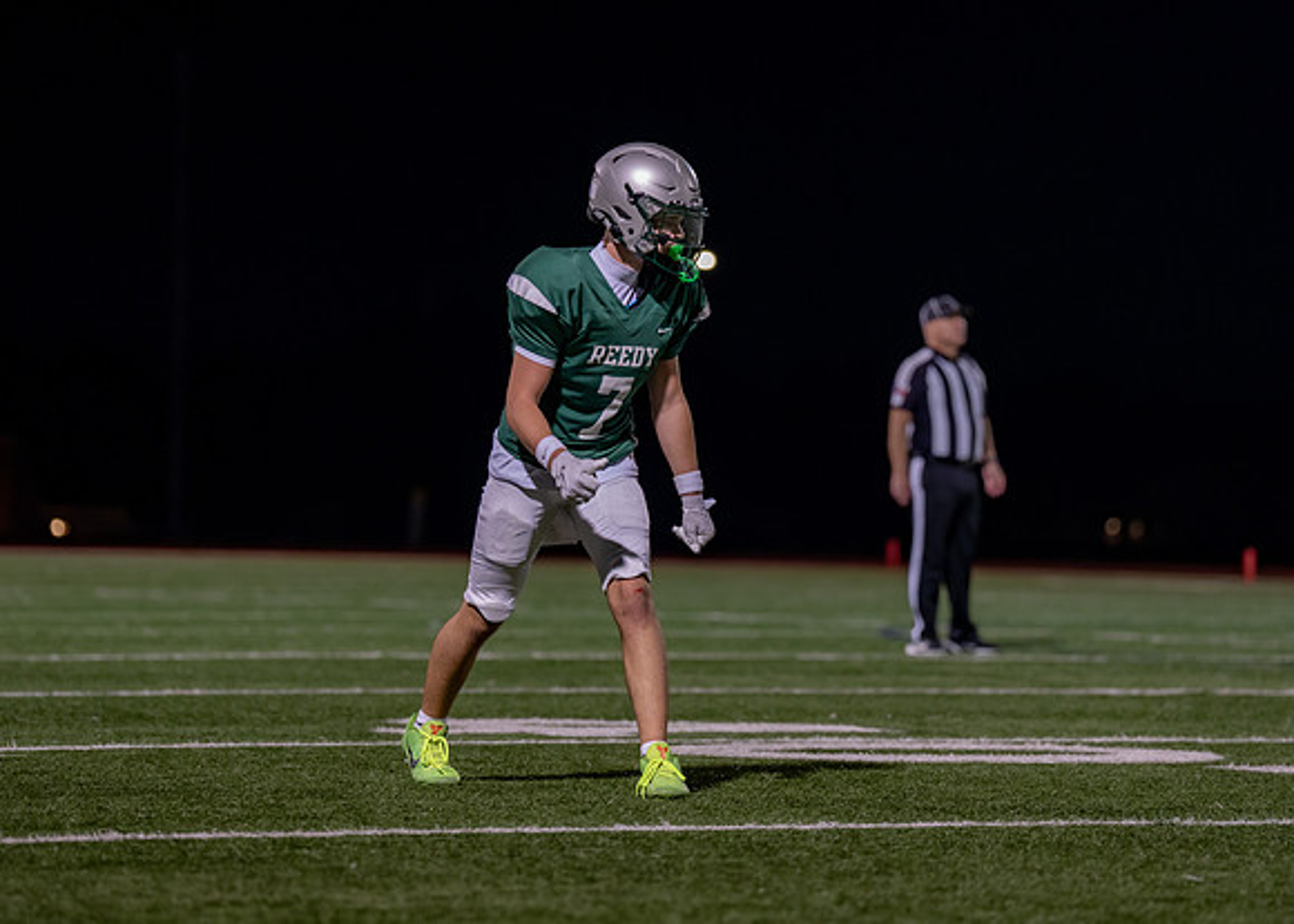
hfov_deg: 11.9
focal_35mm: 170
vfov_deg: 8.5
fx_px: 6233
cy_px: 418
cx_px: 624
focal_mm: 137
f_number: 2.8
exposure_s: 1/250
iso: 1600
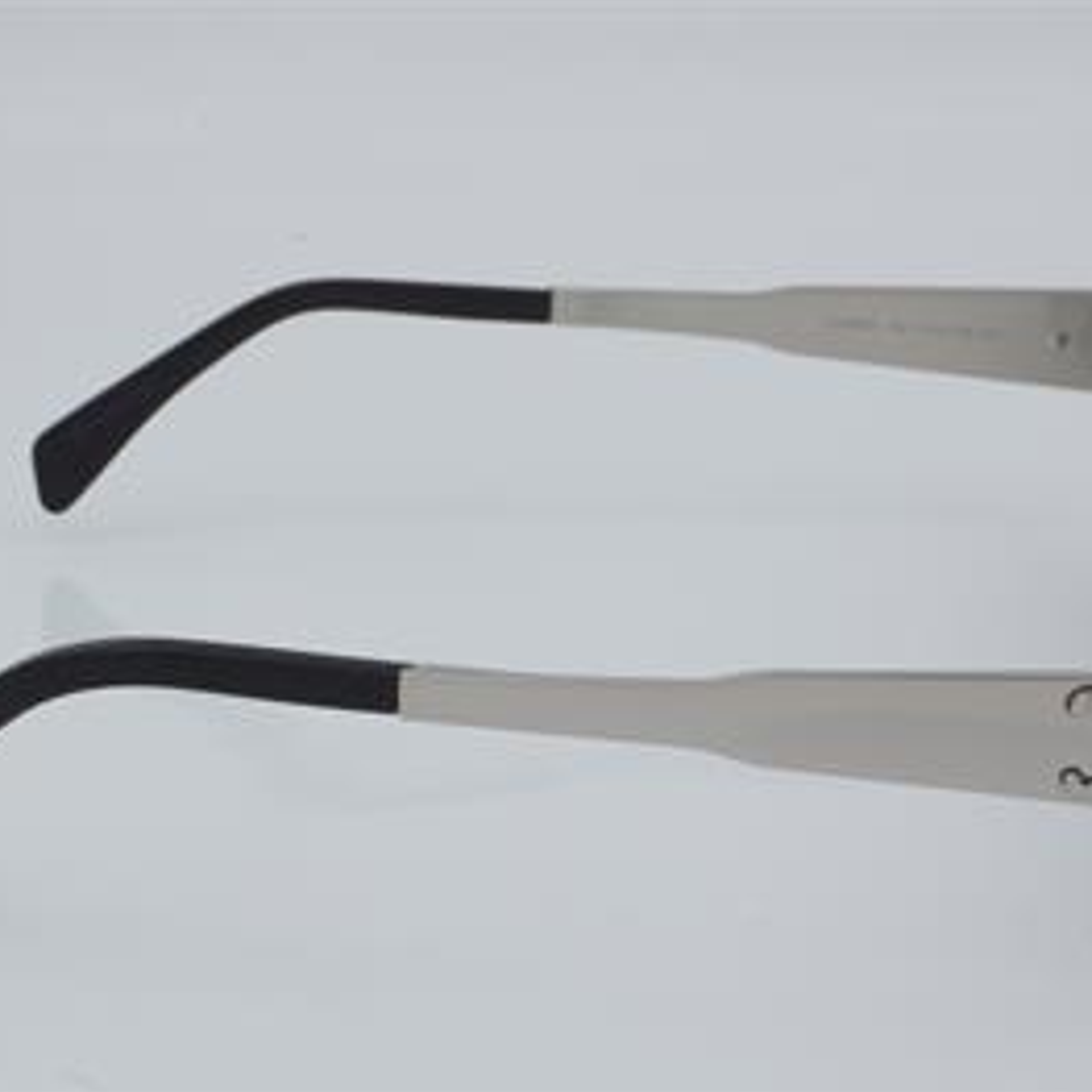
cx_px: 606
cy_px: 548
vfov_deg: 17.9
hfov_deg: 17.9
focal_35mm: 97
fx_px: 3462
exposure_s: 1/4
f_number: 32
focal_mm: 50
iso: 100
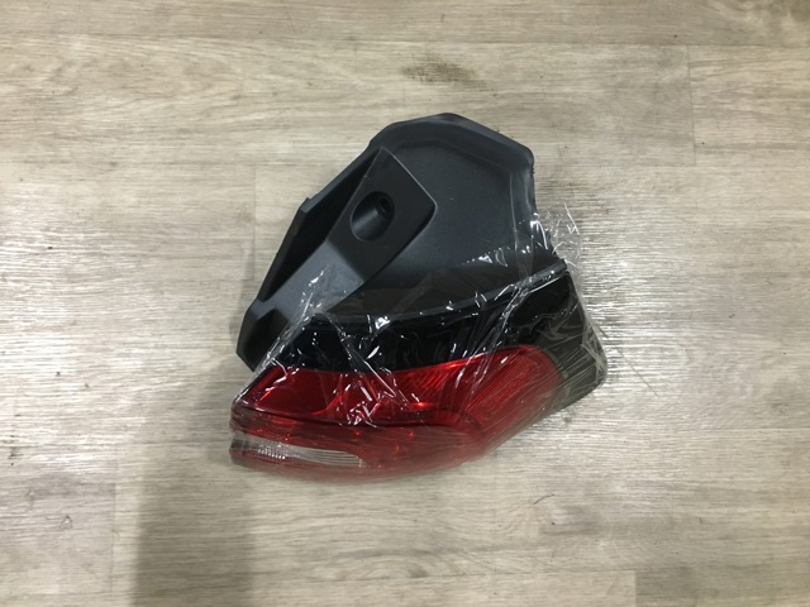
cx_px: 405
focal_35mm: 29
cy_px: 304
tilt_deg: -80.8
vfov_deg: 48.2
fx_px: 679
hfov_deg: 61.7
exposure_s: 1/20
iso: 200
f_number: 2.2
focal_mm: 4.15
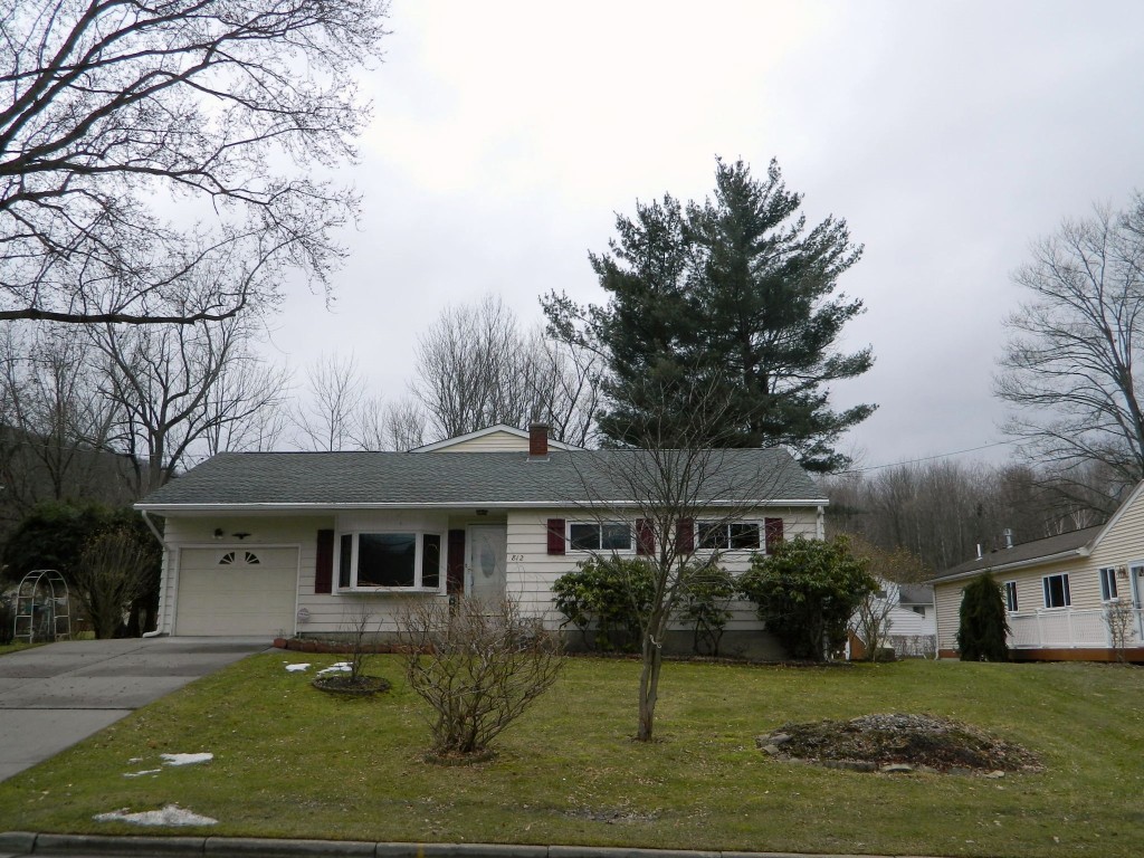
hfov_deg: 58.4
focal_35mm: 31
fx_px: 1024
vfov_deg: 45.4
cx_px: 572
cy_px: 429
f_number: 3.2
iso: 80
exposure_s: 1/1000
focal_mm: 5.6
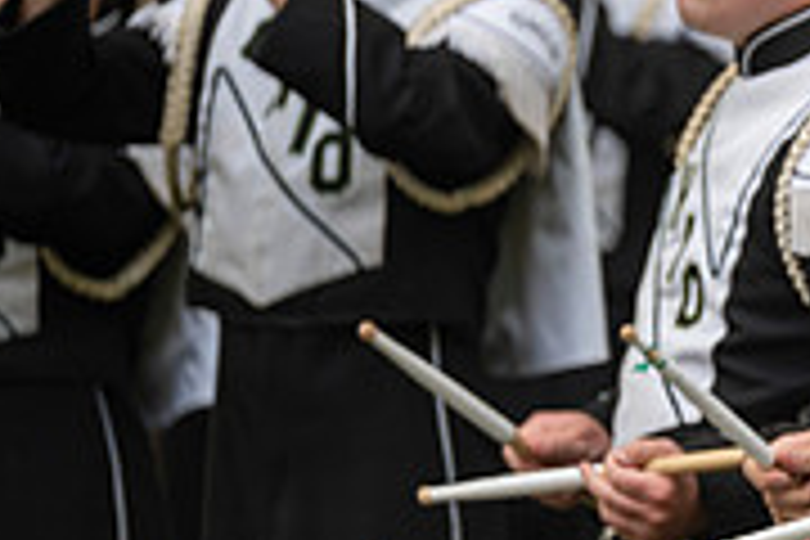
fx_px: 14511
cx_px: 1233
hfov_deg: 3.2
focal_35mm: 645
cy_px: 252
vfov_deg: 2.1
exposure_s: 1/500
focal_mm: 200
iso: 160
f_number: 2.8
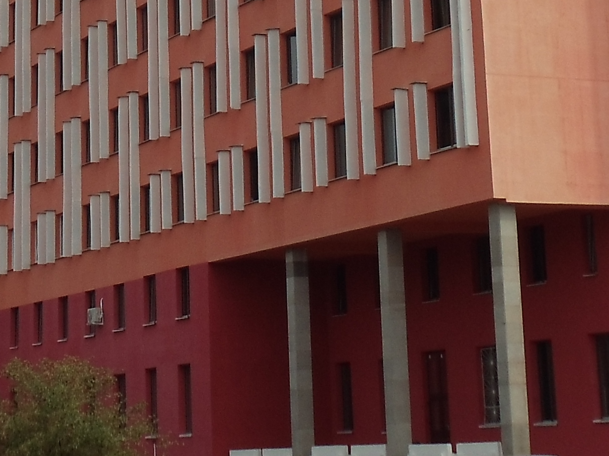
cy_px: -173
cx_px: 108
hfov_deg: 12.5
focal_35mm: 157
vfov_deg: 9.3
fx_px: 2762
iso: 80
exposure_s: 1/320
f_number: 7.1
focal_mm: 6
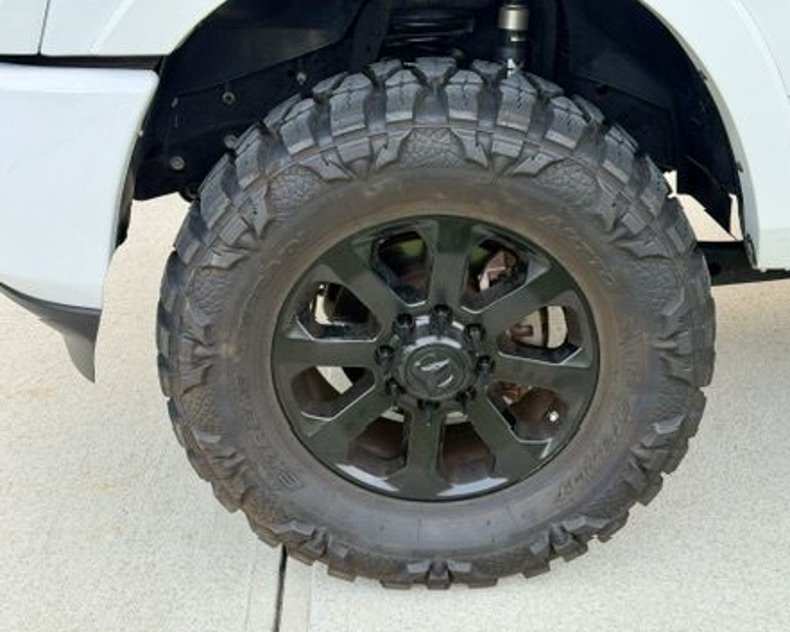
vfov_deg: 29.7
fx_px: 1193
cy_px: 320
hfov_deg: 36.6
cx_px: 416
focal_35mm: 51
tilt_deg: -26.1
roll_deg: +2.6
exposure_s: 1/153
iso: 125
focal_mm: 6.76
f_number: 1.78
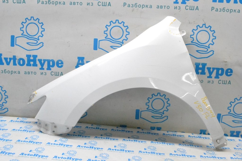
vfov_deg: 36.9
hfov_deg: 53.1
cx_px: 121
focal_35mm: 36
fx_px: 242
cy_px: 80
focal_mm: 24
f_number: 14
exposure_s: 1/100
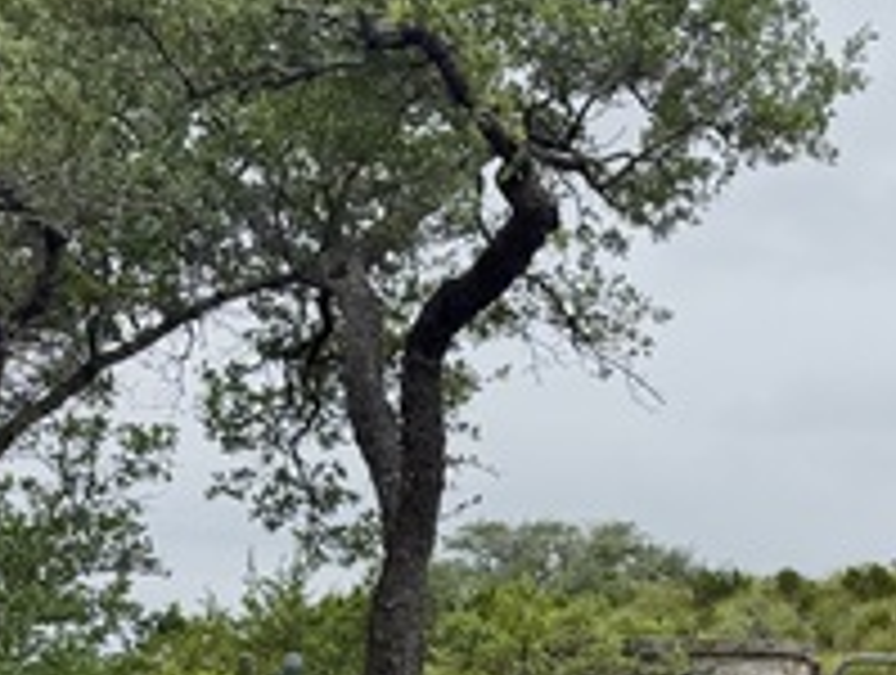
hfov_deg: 24.3
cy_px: 716
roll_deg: -2.0
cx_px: 869
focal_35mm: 77
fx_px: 1997
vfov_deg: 18.6
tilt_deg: +0.1
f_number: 1.78
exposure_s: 1/3425
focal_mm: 6.76
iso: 80
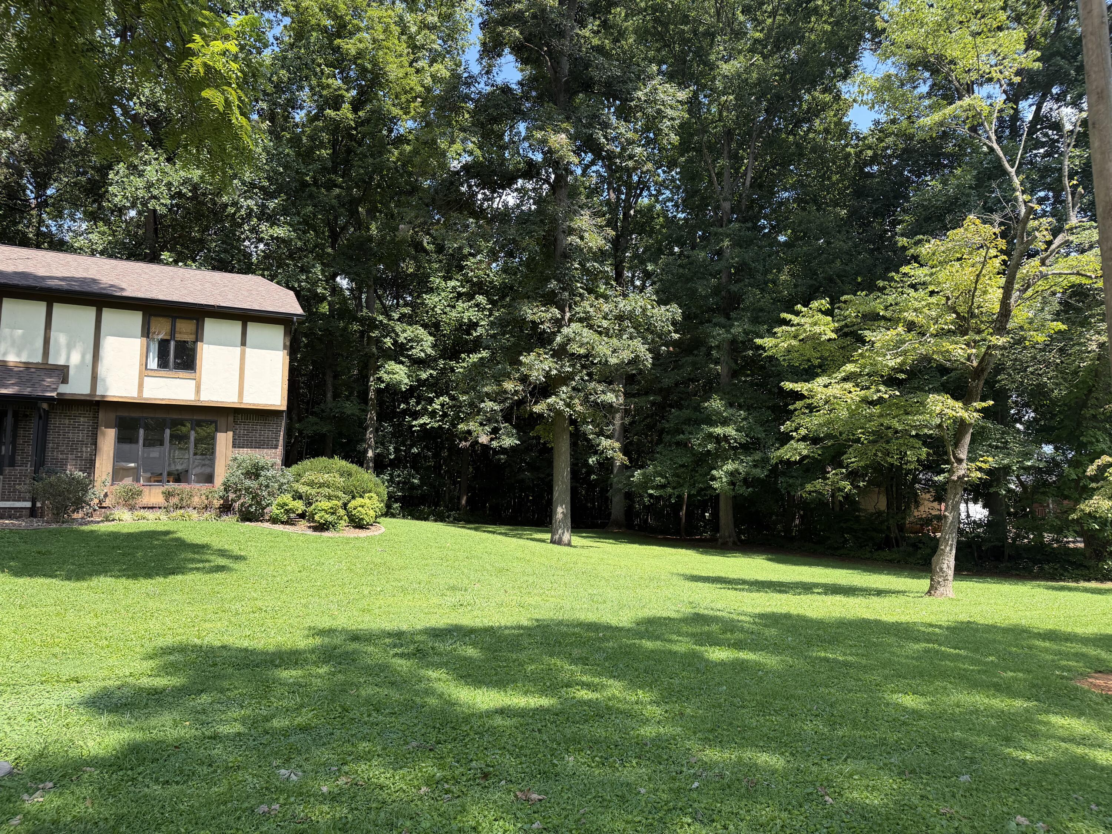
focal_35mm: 24
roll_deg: +0.0
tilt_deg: +4.7
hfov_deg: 71.6
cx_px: 556
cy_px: 417
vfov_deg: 56.8
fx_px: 771
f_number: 1.78
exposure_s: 1/1553
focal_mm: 6.76
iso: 100
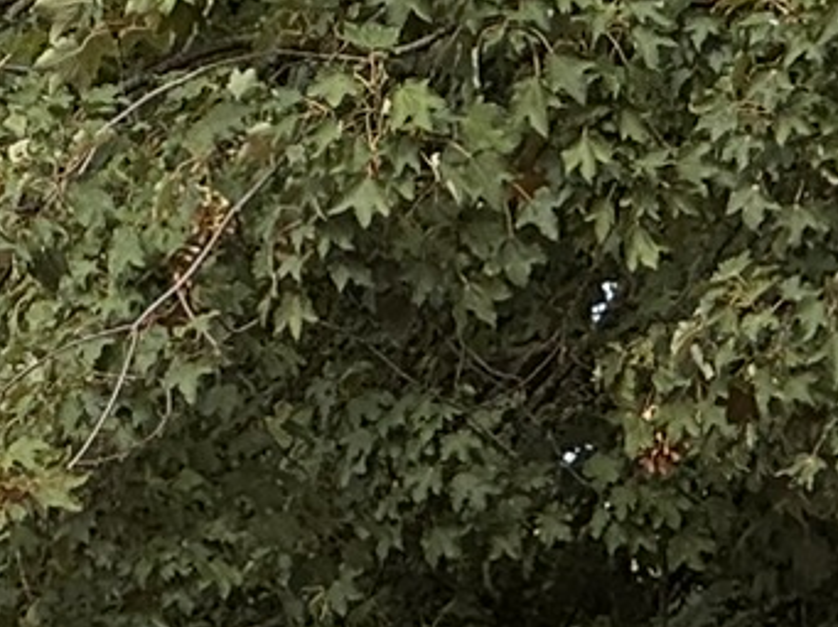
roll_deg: +1.1
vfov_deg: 3.2
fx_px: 11197
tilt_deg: +2.3
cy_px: 1677
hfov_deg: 4.3
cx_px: 378
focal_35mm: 463
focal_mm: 9
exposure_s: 1/361
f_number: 2.8
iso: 25
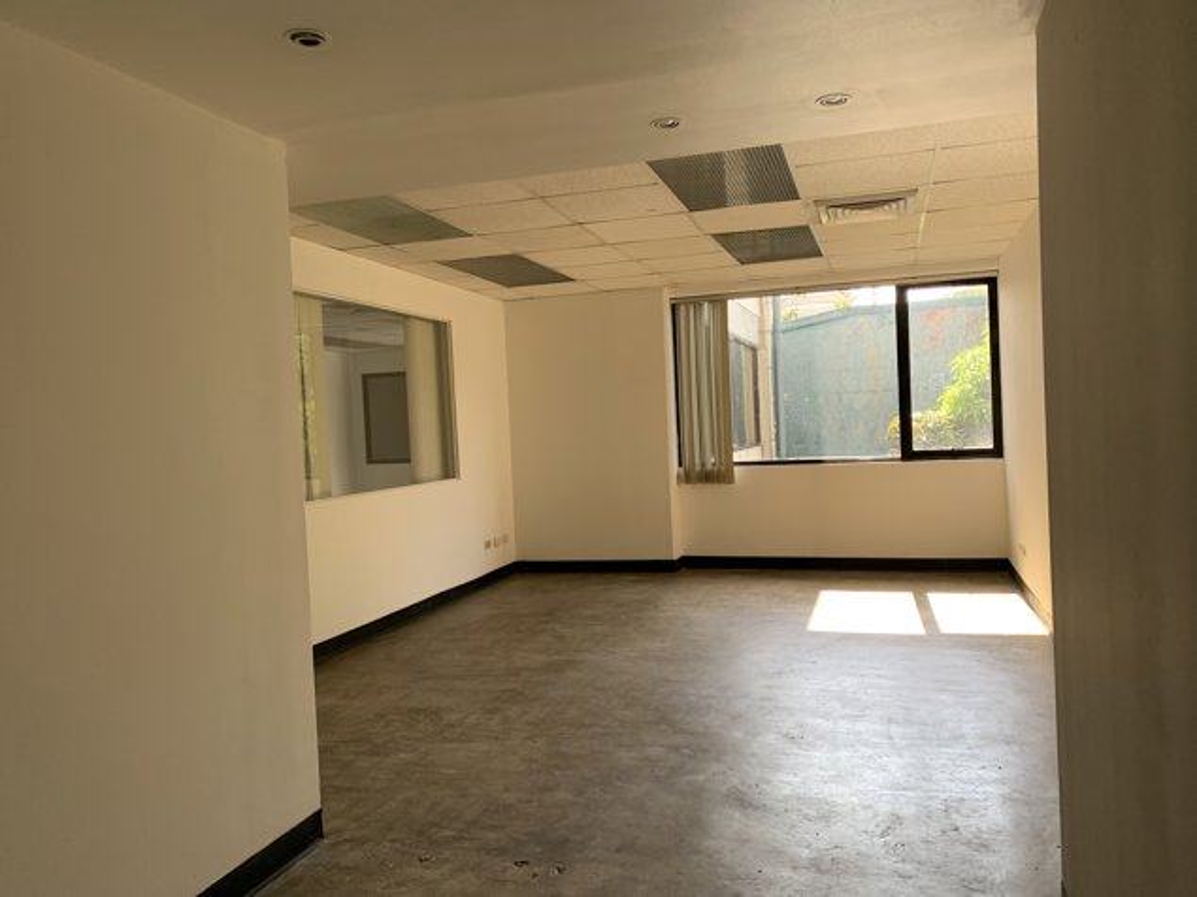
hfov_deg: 67.3
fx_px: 899
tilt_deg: -2.2
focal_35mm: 26
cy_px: 448
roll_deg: +1.9
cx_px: 598
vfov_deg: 53.0
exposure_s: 1/121
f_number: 1.8
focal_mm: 4.25
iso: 64
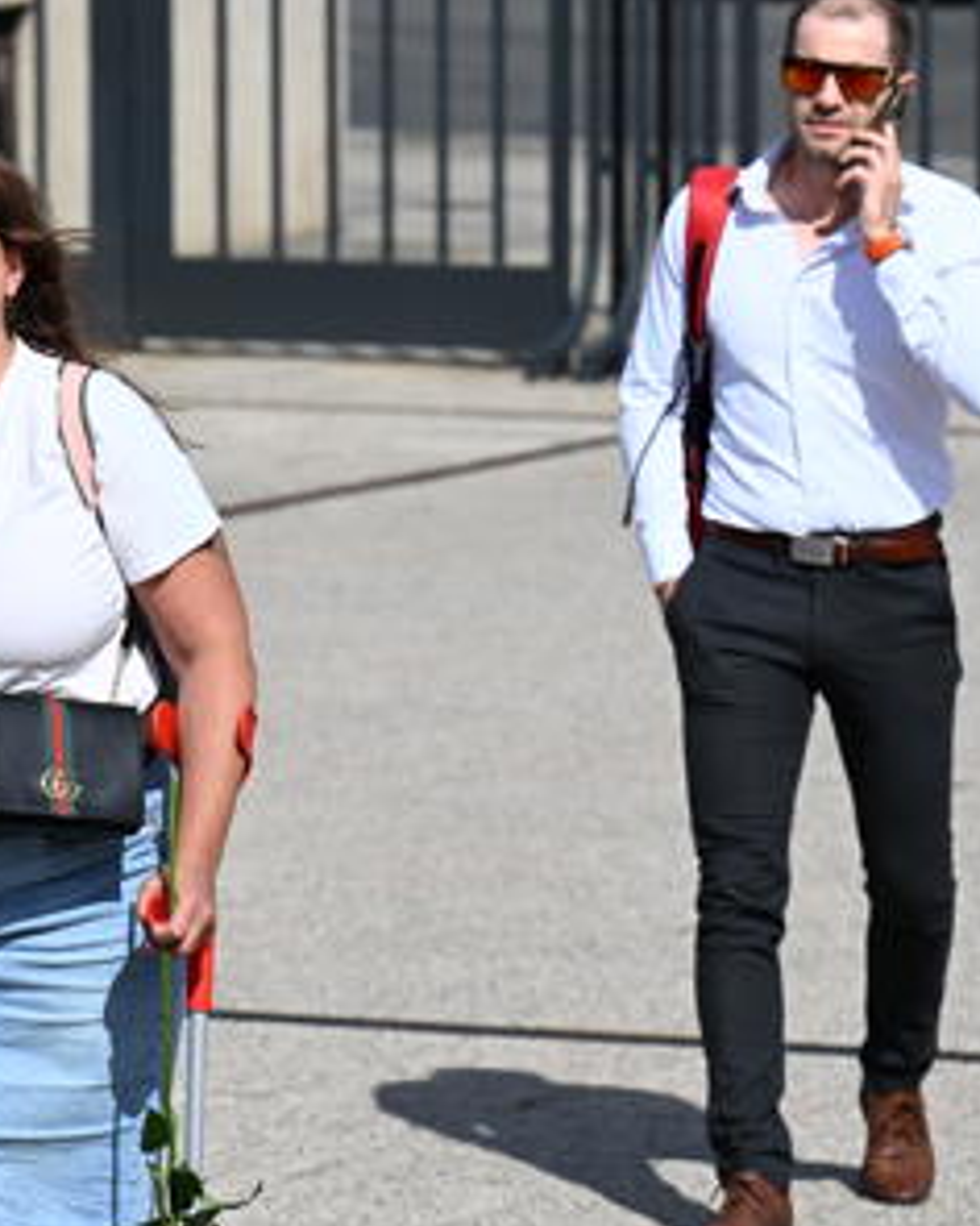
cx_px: -191
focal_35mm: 329
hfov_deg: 4.7
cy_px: 906
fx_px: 11928
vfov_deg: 5.9
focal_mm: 150
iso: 800
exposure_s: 1/6400
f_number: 5.6
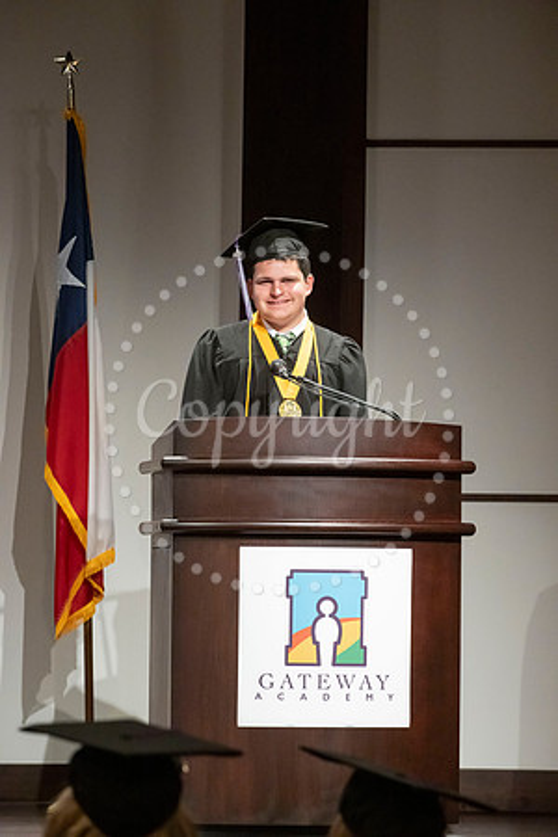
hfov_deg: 7.6
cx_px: 279
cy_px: 418
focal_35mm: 180
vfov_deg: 11.4
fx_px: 4185
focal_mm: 180
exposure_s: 1/200
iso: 6400
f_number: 8
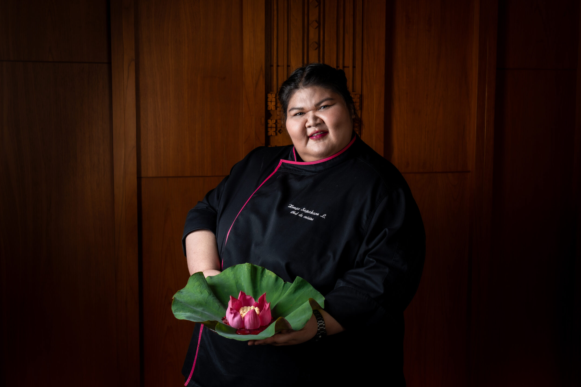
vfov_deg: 27.0
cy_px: 194
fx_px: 807
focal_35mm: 50
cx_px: 293
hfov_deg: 39.6
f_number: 5.6
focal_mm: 49
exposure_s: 1/160
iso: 200
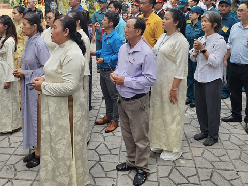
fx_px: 287
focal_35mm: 40
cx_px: 98
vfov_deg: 34.5
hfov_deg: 46.5
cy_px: 29
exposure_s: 1/197
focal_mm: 6.3
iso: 10
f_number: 1.7
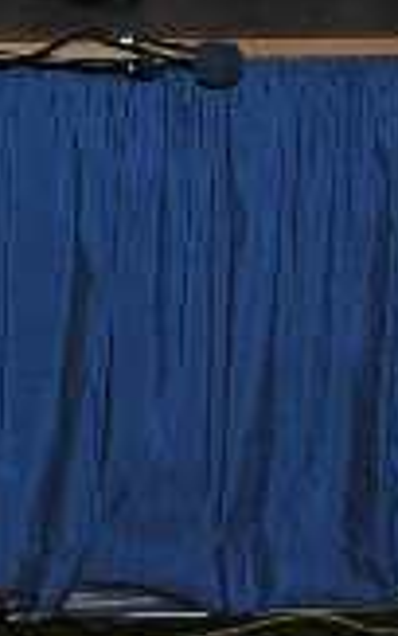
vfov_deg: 10.8
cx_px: -261
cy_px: -492
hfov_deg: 7.1
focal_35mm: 182
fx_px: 3156
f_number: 4
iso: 50
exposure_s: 1/60.1
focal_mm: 8.9
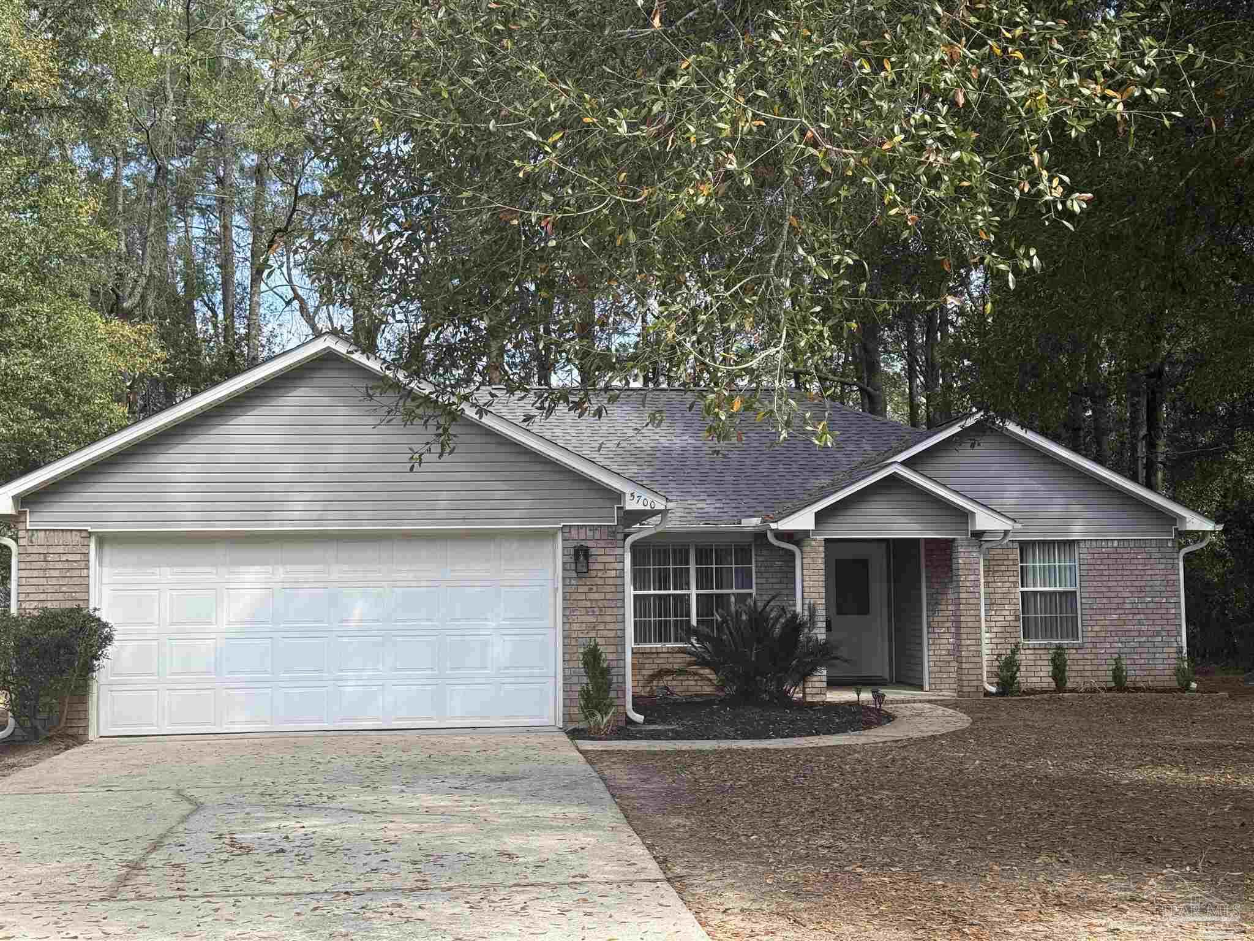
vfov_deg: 30.3
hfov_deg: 39.7
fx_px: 1739
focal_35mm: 48
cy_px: 470
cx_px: 627
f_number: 1.78
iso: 64
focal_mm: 6.76
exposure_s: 1/1543
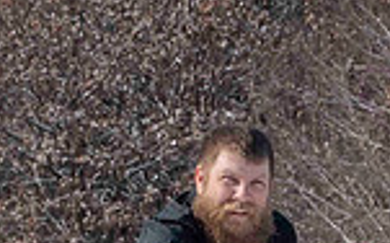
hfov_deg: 6.7
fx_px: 3334
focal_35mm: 314
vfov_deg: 4.1
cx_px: 426
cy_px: 428
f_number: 14
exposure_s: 1/1000
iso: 640
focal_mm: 80
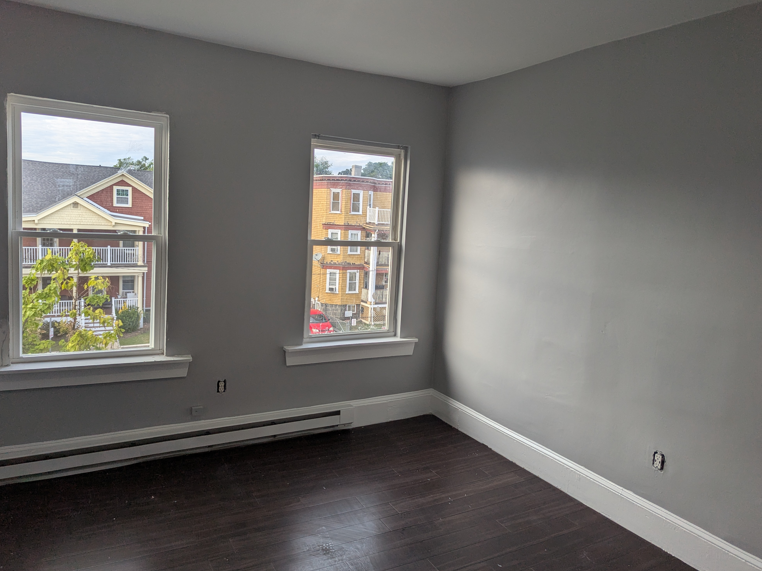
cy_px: 290
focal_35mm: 25
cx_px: 370
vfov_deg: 54.9
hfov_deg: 69.4
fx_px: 550
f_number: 1.85
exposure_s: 1/238
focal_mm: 6.81
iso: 42
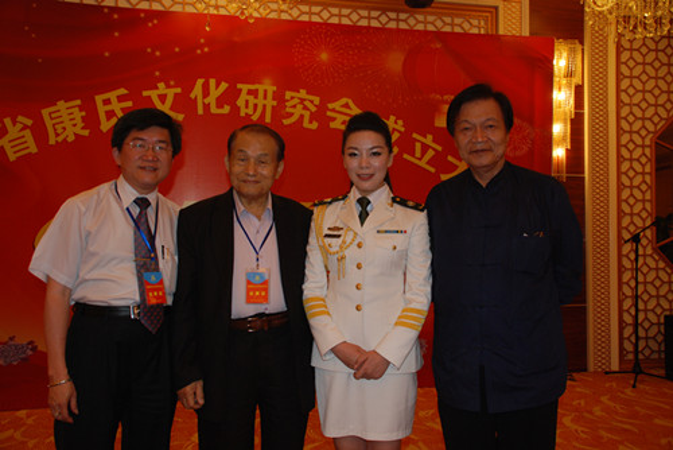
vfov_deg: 40.0
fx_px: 617
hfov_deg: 57.2
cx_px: 336
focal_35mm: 33
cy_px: 225
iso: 400
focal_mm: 22
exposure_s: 1/60
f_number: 4
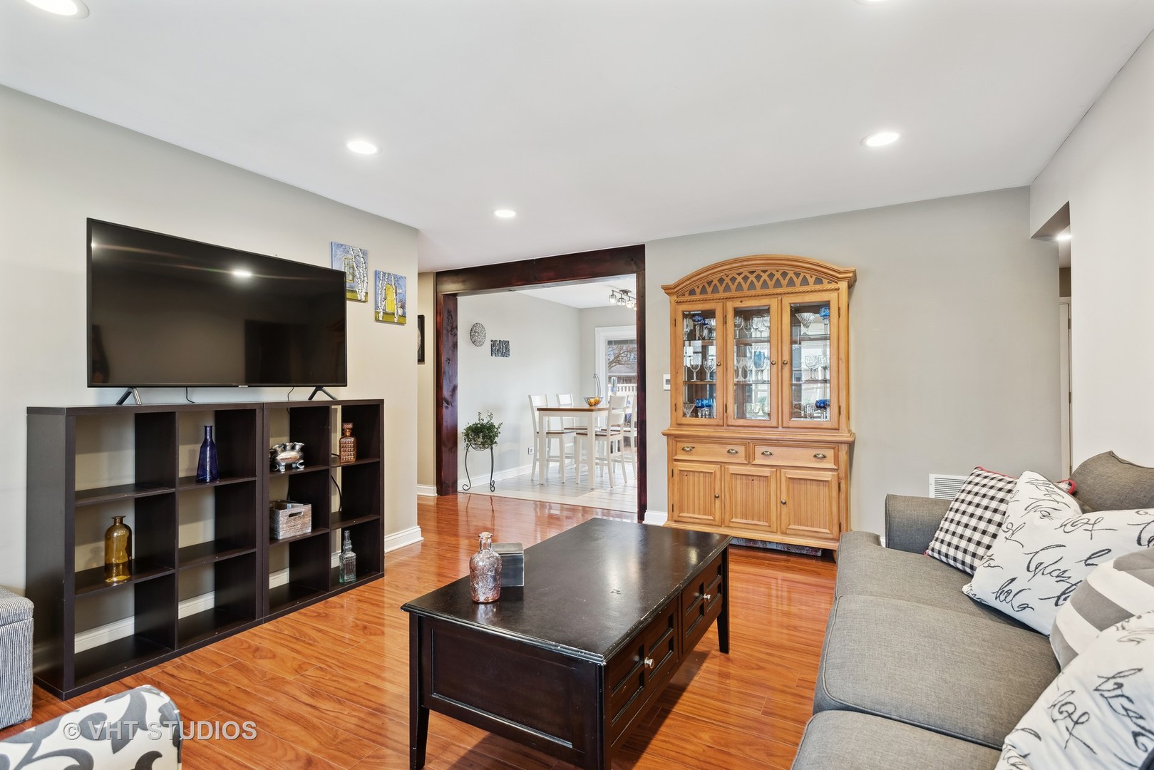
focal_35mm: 17
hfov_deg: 93.3
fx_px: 545
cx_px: 577
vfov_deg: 70.5
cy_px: 385
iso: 400
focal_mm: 17
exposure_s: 1/5
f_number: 8
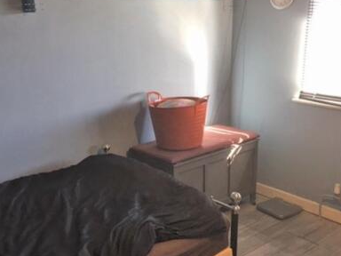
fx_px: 433
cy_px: 153
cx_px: 173
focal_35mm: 44
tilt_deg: -16.6
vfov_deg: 32.8
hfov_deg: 42.9
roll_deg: +0.1
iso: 40
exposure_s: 1/17
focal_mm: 4.15
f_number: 2.2
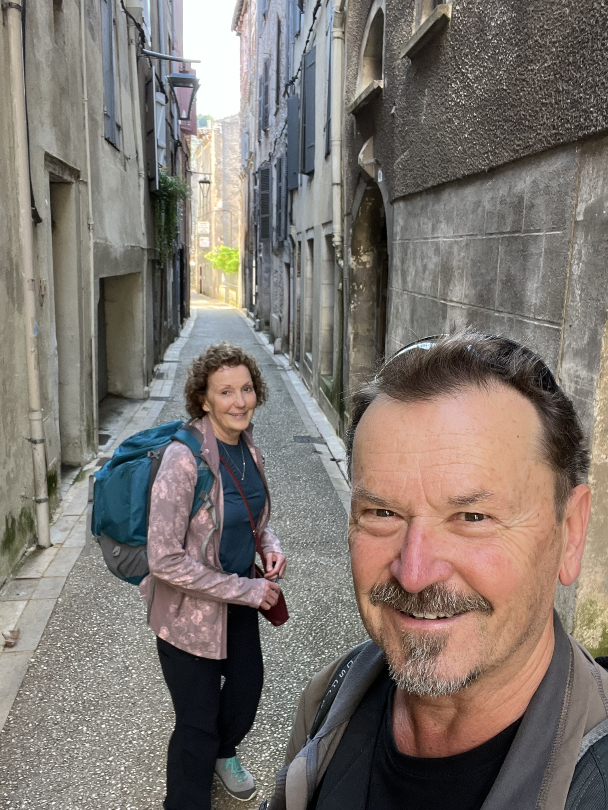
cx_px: 304
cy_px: 405
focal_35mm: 30
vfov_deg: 60.0
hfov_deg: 46.8
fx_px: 703
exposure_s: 1/102
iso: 100
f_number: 2.2
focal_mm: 2.71
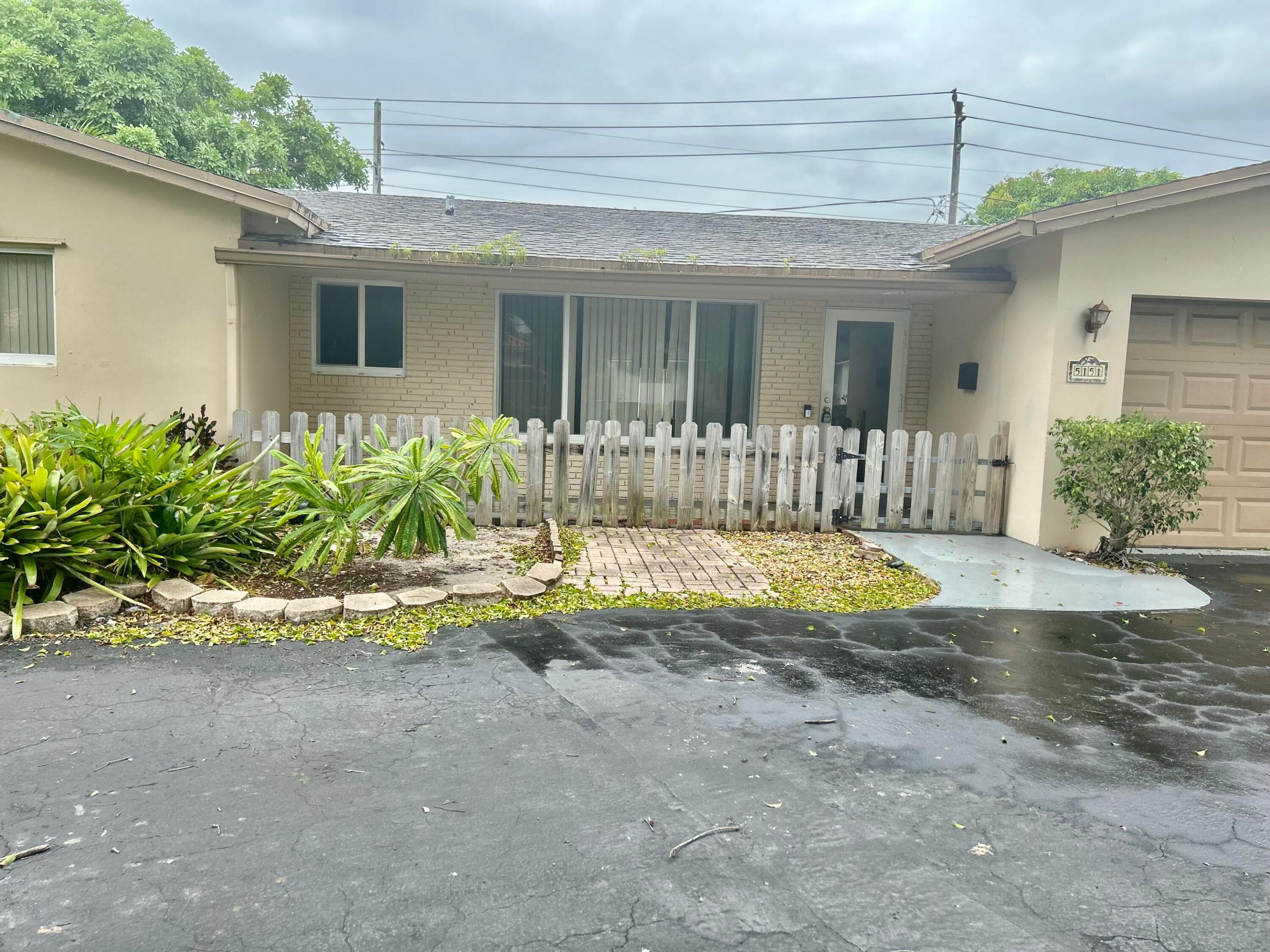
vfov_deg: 53.1
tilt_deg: -5.8
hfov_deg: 67.3
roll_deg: -1.4
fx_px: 954
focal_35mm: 26
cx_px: 635
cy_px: 476
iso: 50
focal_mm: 5.7
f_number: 1.5
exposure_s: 1/974
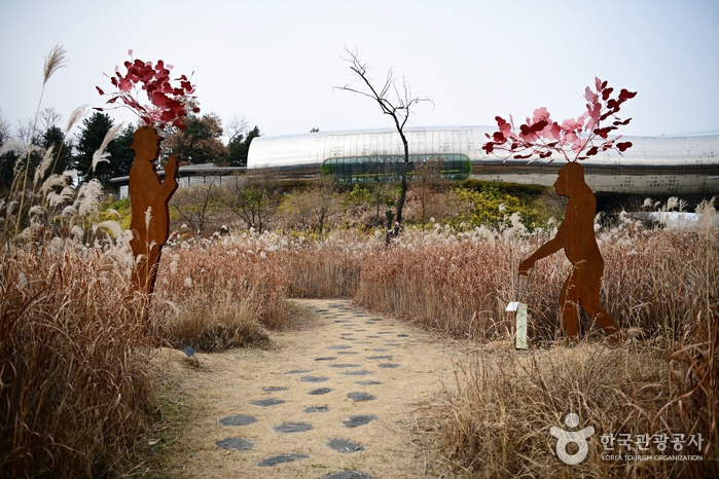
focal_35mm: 32
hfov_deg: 58.7
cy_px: 240
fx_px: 639
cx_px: 360
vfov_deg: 41.1
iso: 64
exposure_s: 1/500
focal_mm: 32
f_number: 3.2
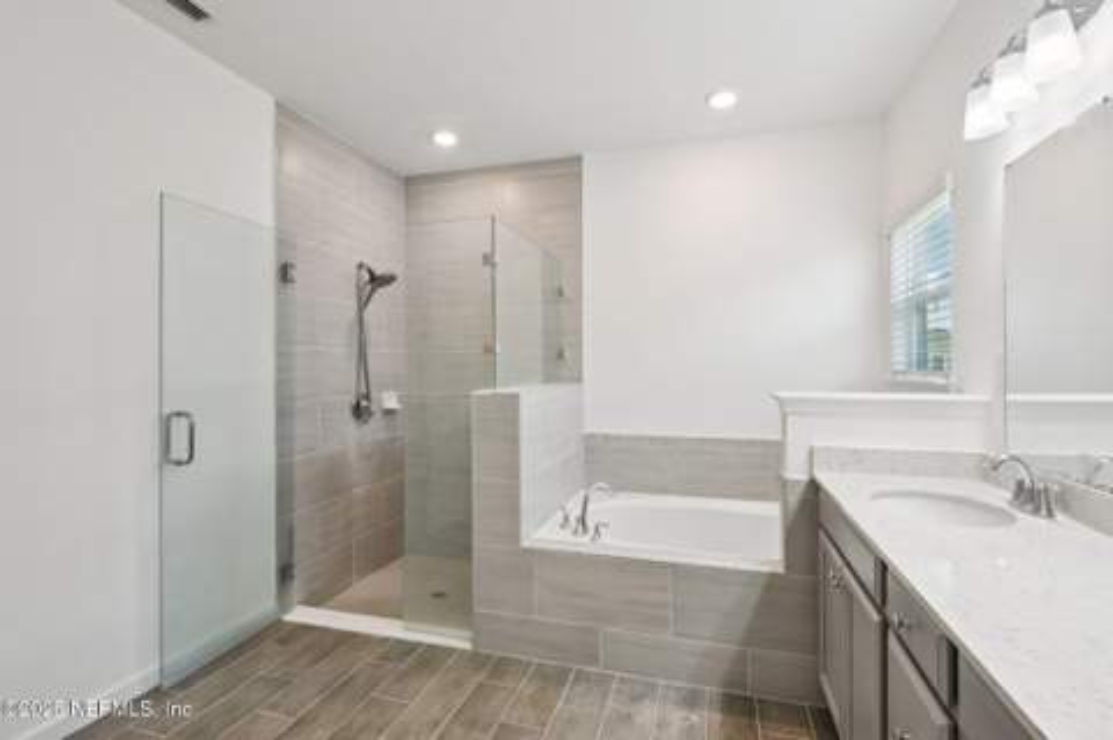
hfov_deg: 100.4
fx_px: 463
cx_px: 556
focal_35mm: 15
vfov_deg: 77.2
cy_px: 370
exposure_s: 1/30
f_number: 8
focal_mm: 10
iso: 400
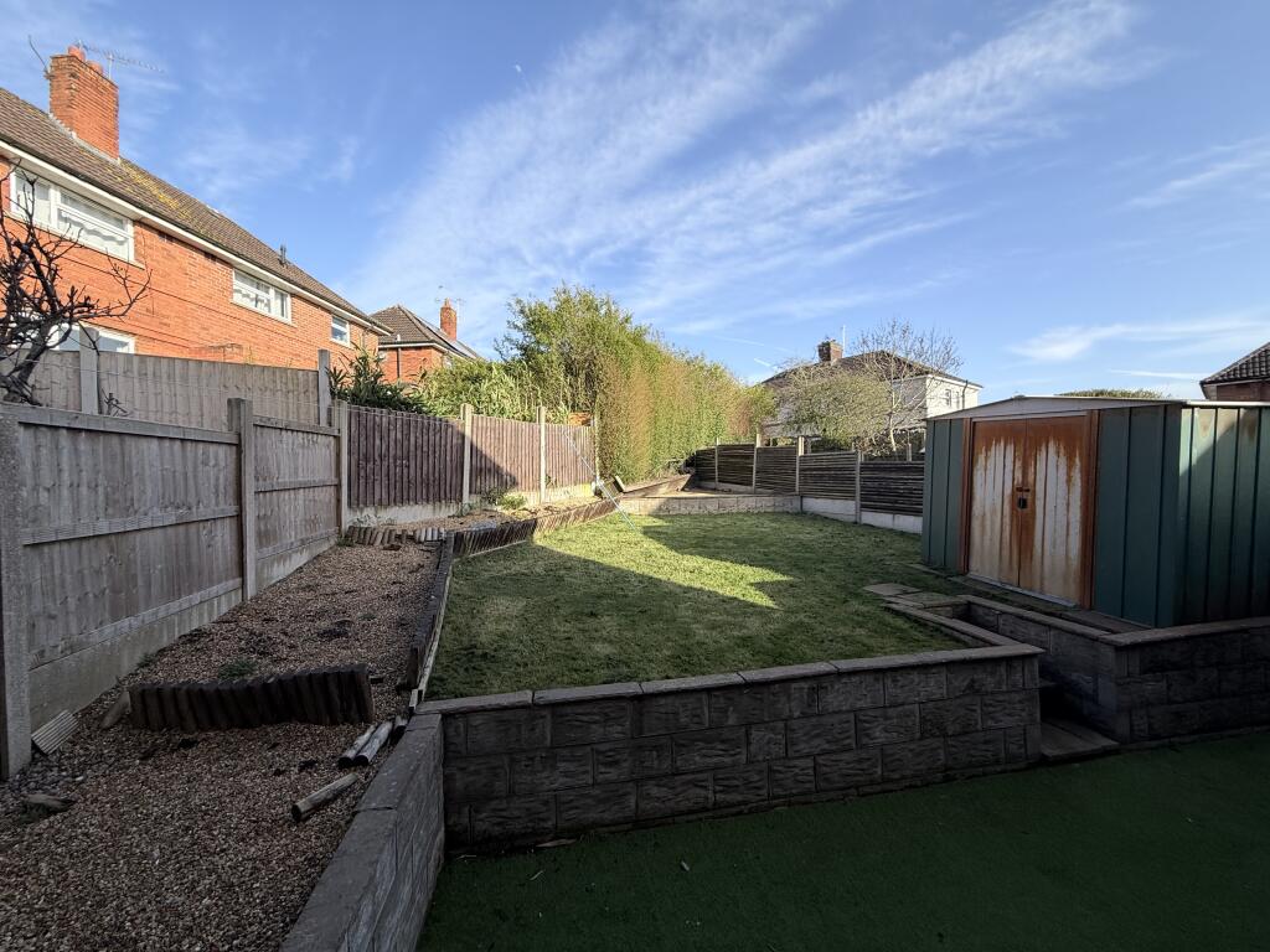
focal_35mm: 14
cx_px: 635
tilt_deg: -1.1
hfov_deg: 102.1
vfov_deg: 85.7
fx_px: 514
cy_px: 476
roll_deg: +1.2
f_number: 2.2
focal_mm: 2.22
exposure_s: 1/686
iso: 40
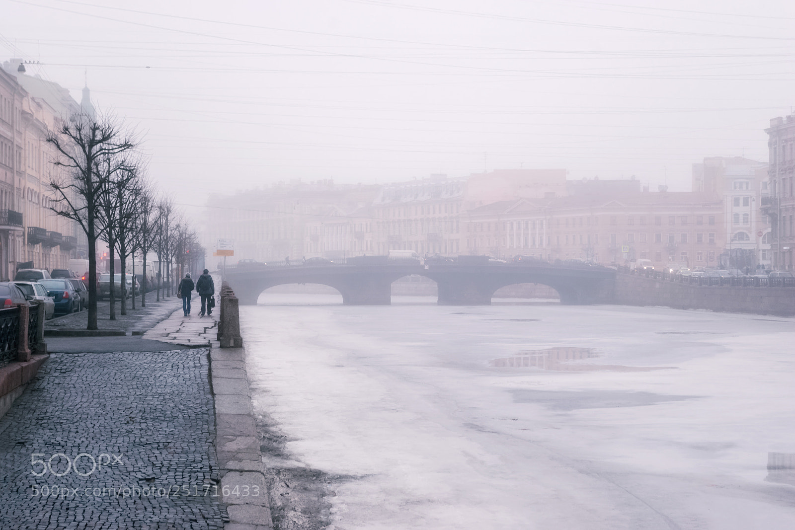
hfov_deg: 28.1
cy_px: 265
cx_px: 398
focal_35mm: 72
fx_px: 1590
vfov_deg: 18.9
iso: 200
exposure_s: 1/60
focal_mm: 48
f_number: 5.6
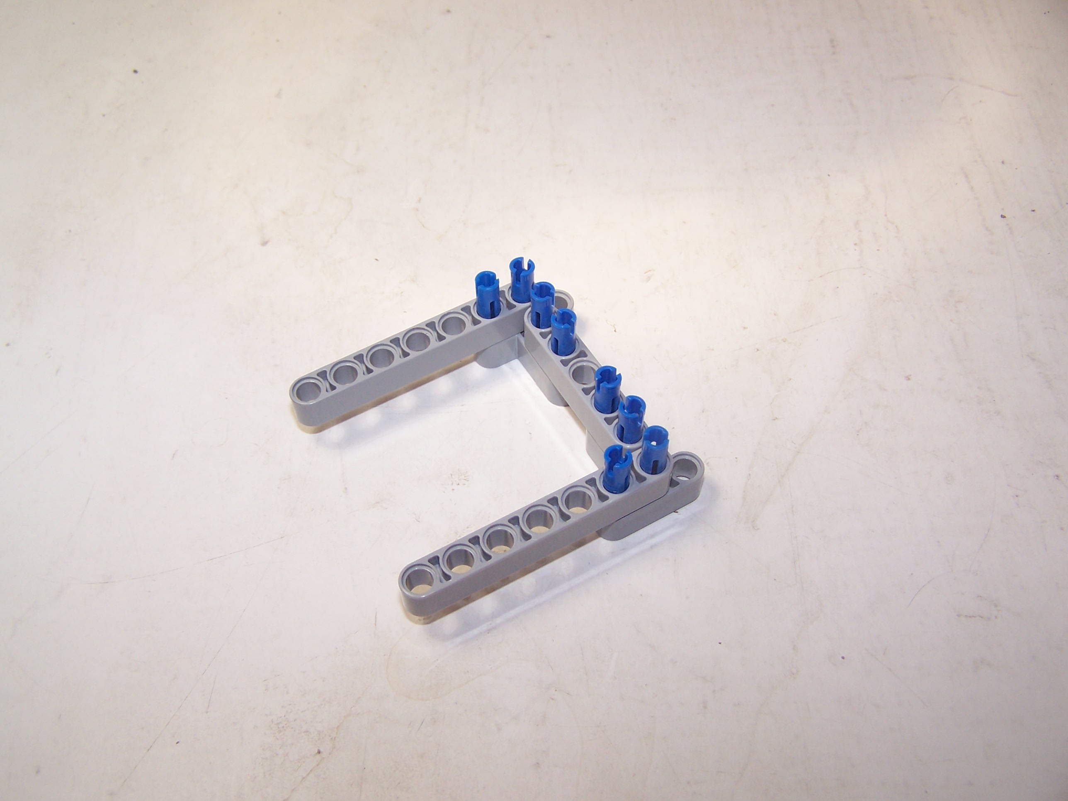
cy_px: 400
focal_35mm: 38
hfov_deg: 49.0
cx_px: 534
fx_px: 1172
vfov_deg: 37.7
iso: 80
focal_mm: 6.3
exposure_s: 1/90
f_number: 2.8
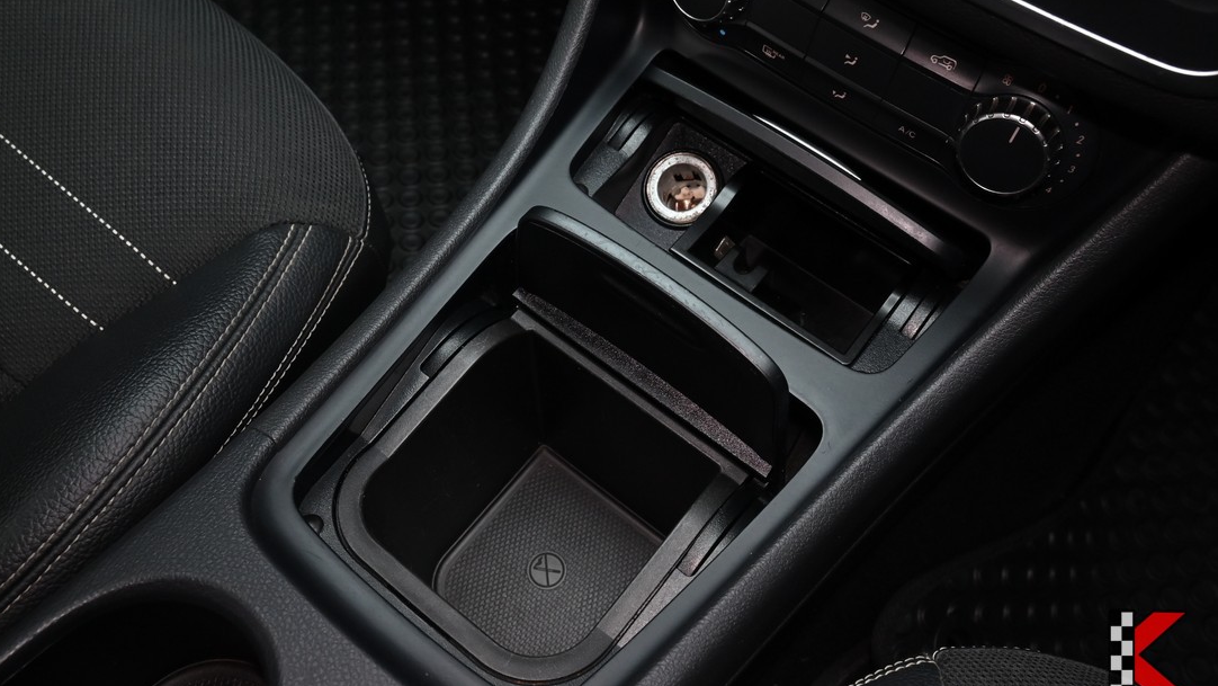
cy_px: 318
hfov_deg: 59.5
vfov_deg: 35.6
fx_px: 1066
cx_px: 608
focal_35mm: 33
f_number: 6.7
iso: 800
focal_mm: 21
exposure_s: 1/45
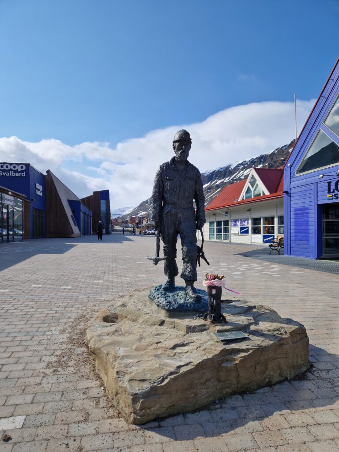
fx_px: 300
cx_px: 170
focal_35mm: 23
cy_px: 226
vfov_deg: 73.9
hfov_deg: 58.9
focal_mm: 5.4
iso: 50
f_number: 1.8
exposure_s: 1/3136
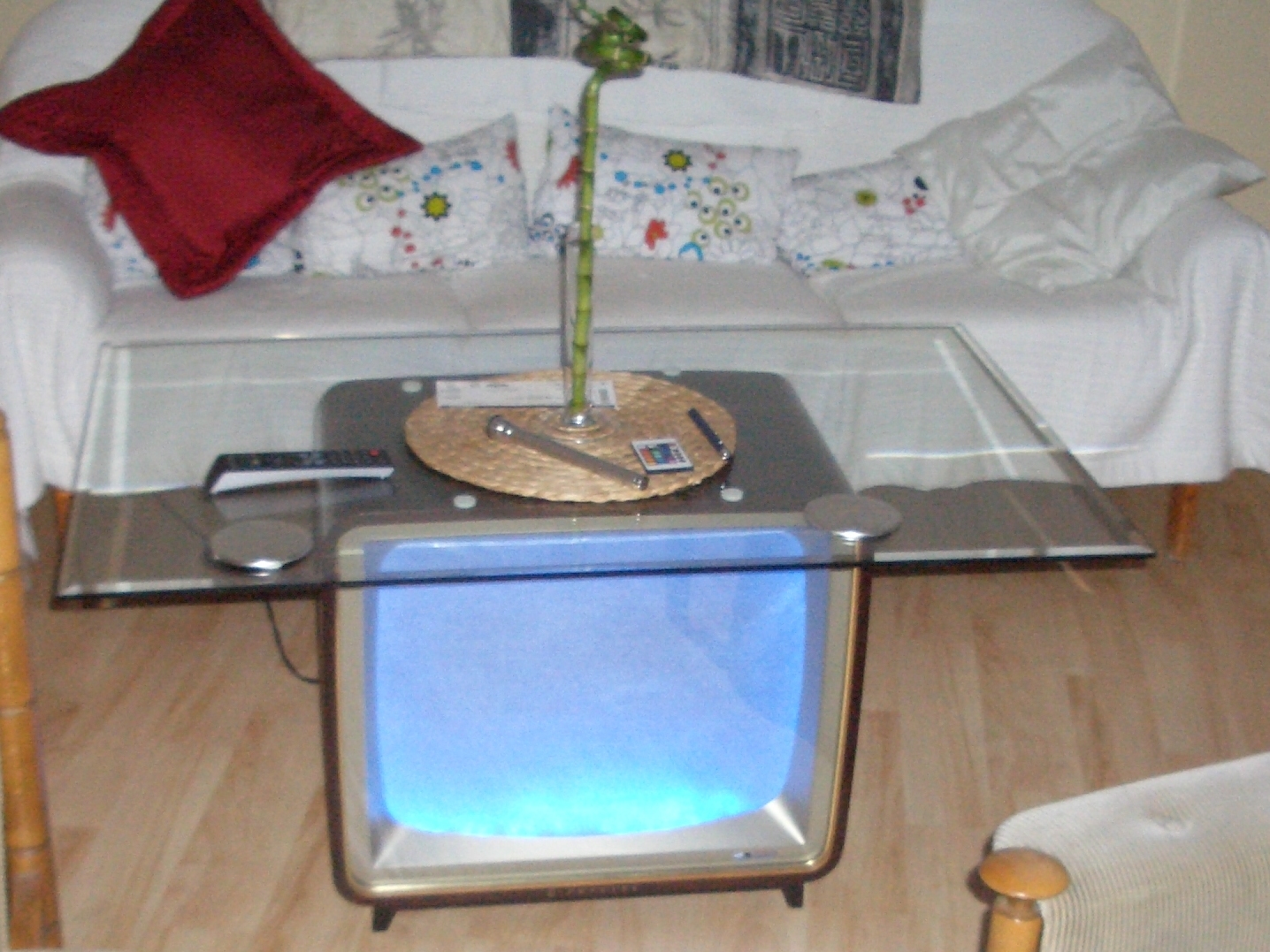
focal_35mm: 35
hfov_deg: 52.6
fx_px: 1284
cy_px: 476
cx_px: 635
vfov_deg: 40.7
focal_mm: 5.8
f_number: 2.6
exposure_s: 1/60
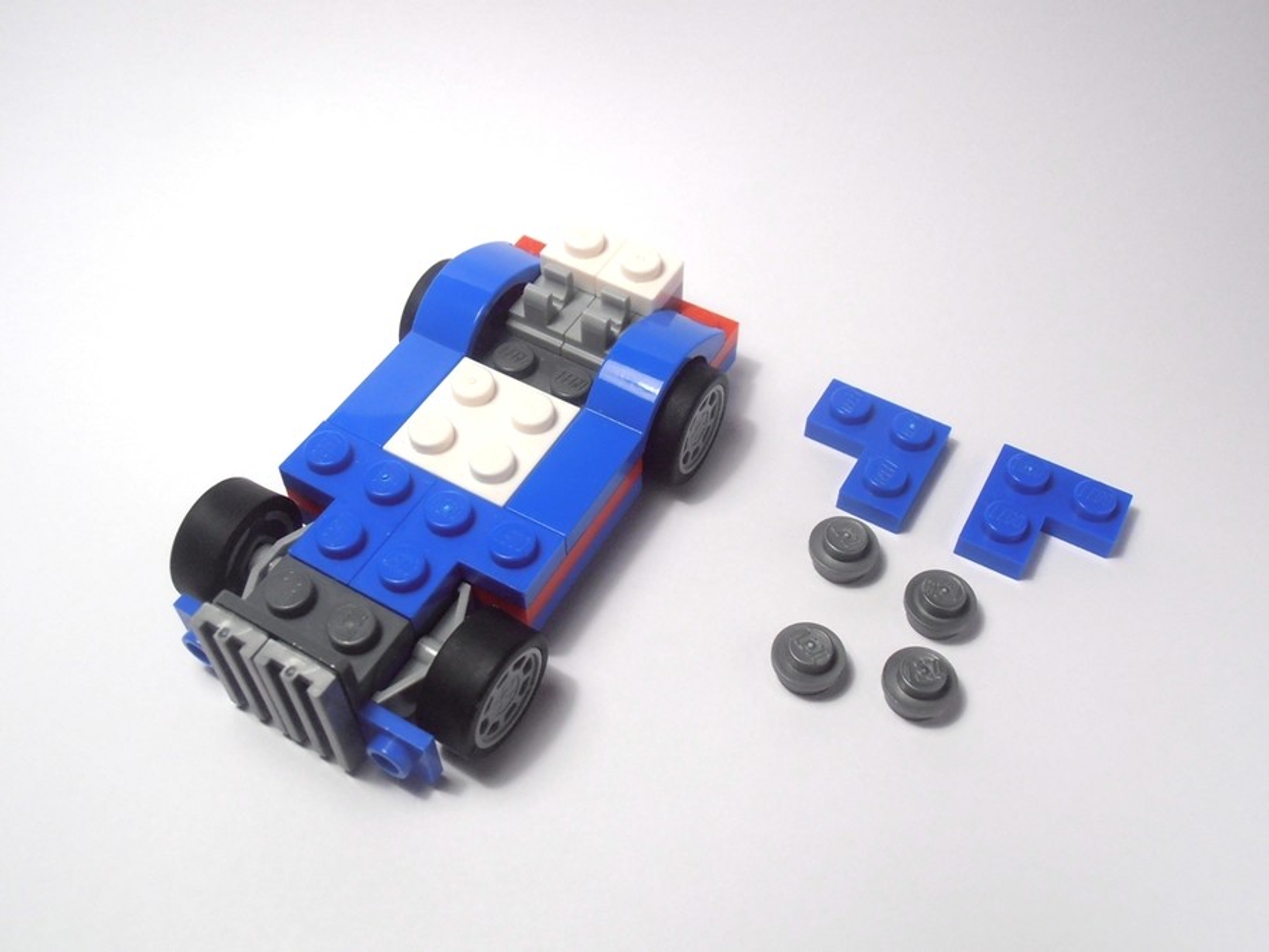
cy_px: 476
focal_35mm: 37
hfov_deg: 50.1
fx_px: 1356
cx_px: 634
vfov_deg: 38.7
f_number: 3.9
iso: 80
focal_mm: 6.61
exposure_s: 1/80
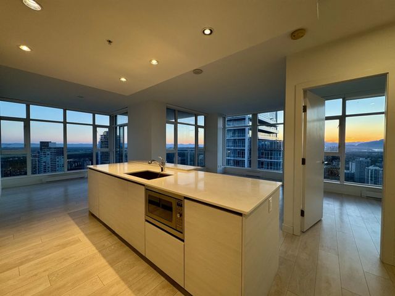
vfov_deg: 85.7
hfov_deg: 102.1
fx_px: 160
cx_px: 198
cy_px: 148
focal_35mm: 14
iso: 160
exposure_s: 1/120
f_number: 2.2
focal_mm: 2.22
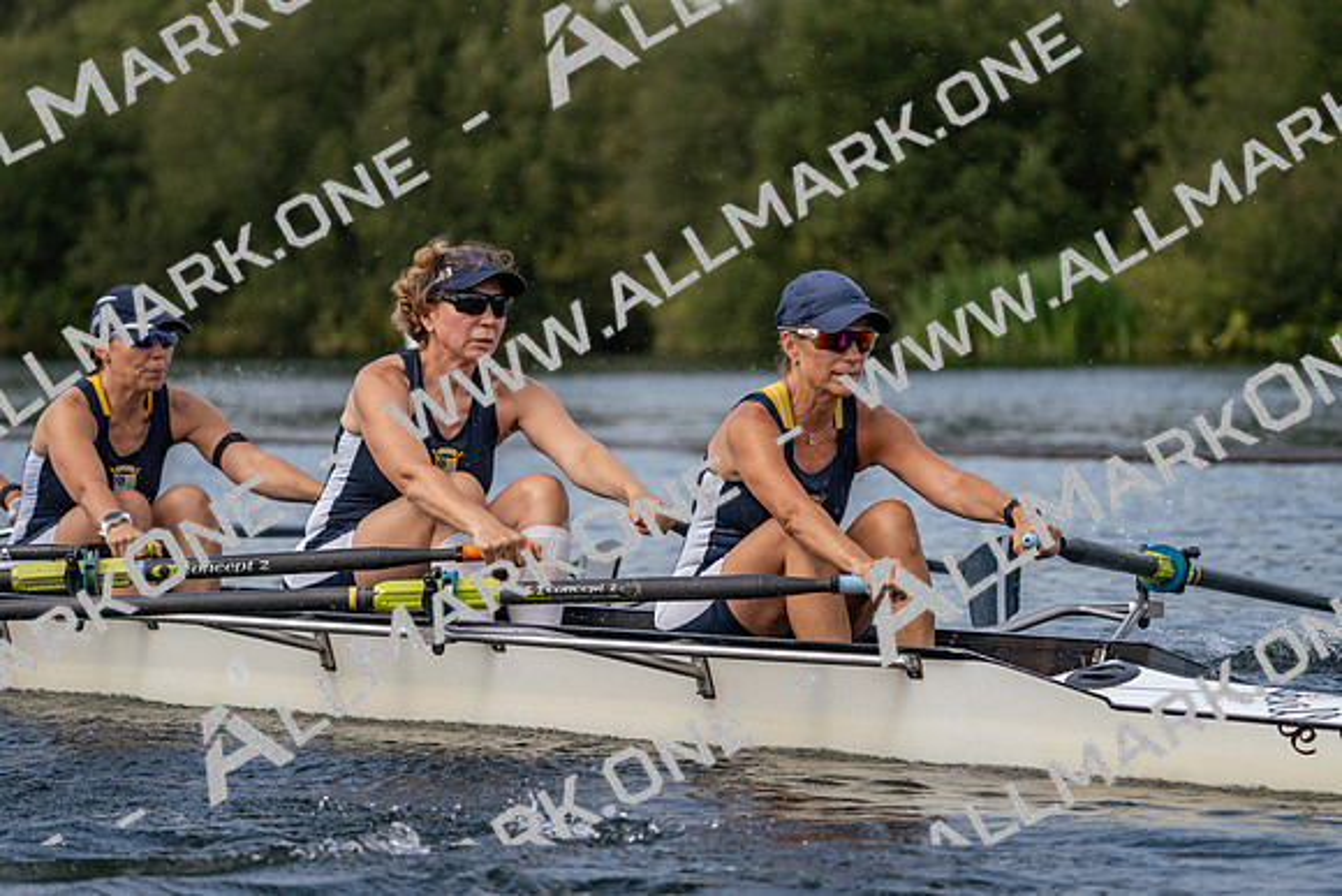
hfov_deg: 10.3
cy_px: 448
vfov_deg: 6.9
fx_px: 7457
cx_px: 671
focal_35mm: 200
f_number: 5.6
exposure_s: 1/1600
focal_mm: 200
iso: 320
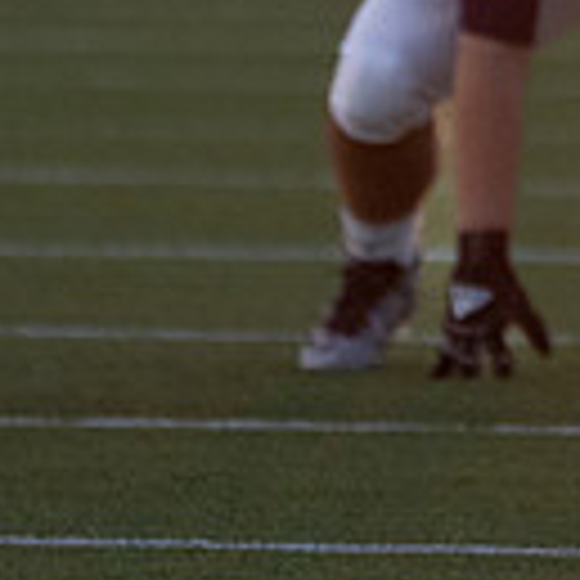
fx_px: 34804
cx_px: 984
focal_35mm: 1836
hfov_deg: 1.0
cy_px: -315
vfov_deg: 1.0
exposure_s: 1/1250
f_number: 5.6
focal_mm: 400
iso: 3200
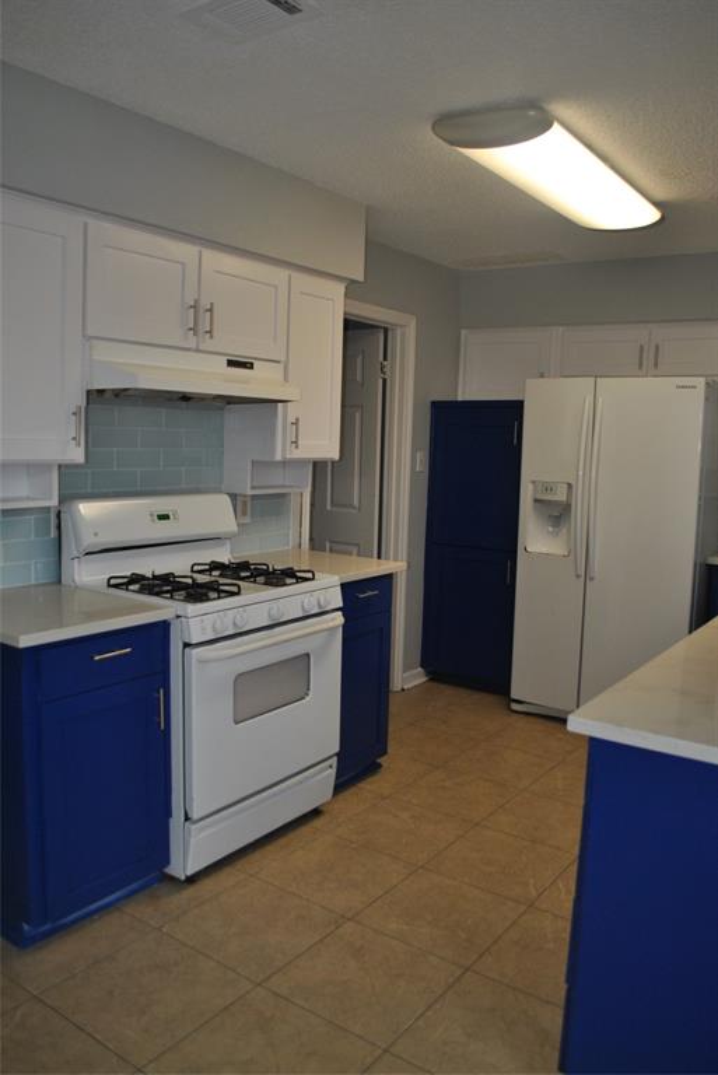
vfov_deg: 67.4
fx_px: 807
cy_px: 538
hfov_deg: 48.0
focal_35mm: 27
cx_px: 359
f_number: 3.5
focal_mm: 18
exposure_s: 1/125
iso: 200
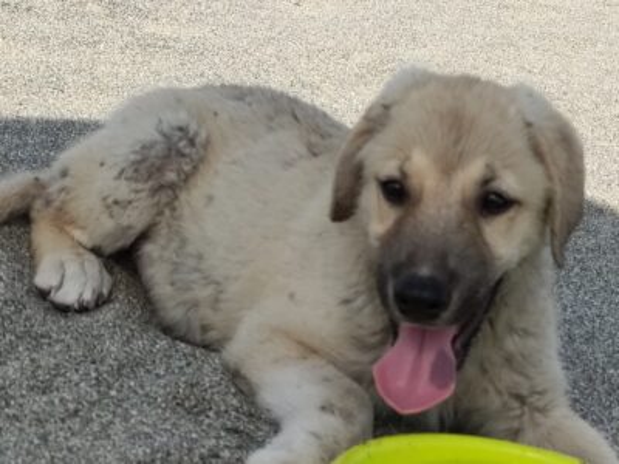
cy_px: 232
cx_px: 310
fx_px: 447
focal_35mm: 25
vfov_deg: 54.9
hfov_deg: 69.4
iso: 50
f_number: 1.89
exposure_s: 1/1010
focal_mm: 5.43
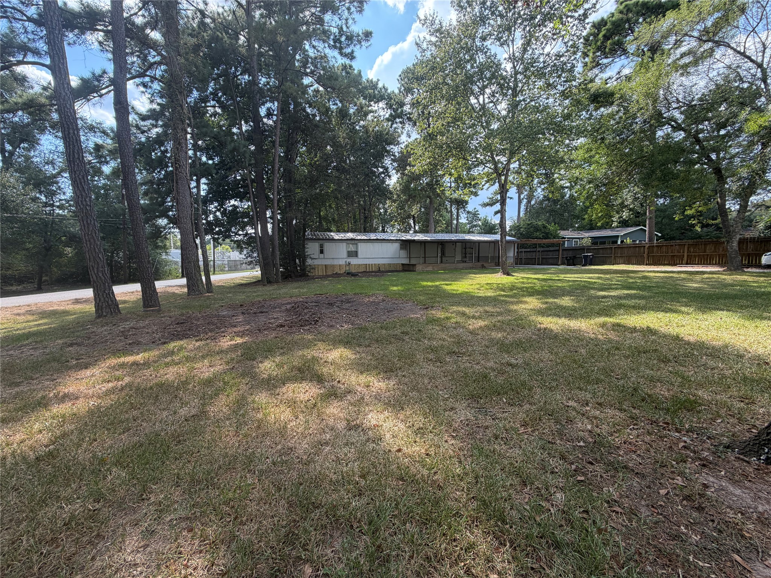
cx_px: 386
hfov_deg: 102.1
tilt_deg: -5.8
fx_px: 312
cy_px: 289
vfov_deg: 85.7
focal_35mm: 14
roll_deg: +1.2
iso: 50
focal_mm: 2.22
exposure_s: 1/284
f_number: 2.2
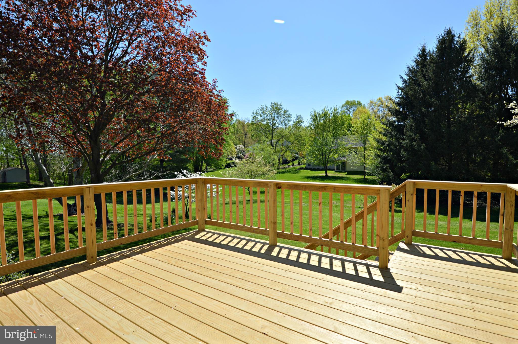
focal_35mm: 18
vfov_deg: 67.3
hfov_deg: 90.1
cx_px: 259
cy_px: 172
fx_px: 259
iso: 100
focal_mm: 12
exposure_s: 1/320
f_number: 8
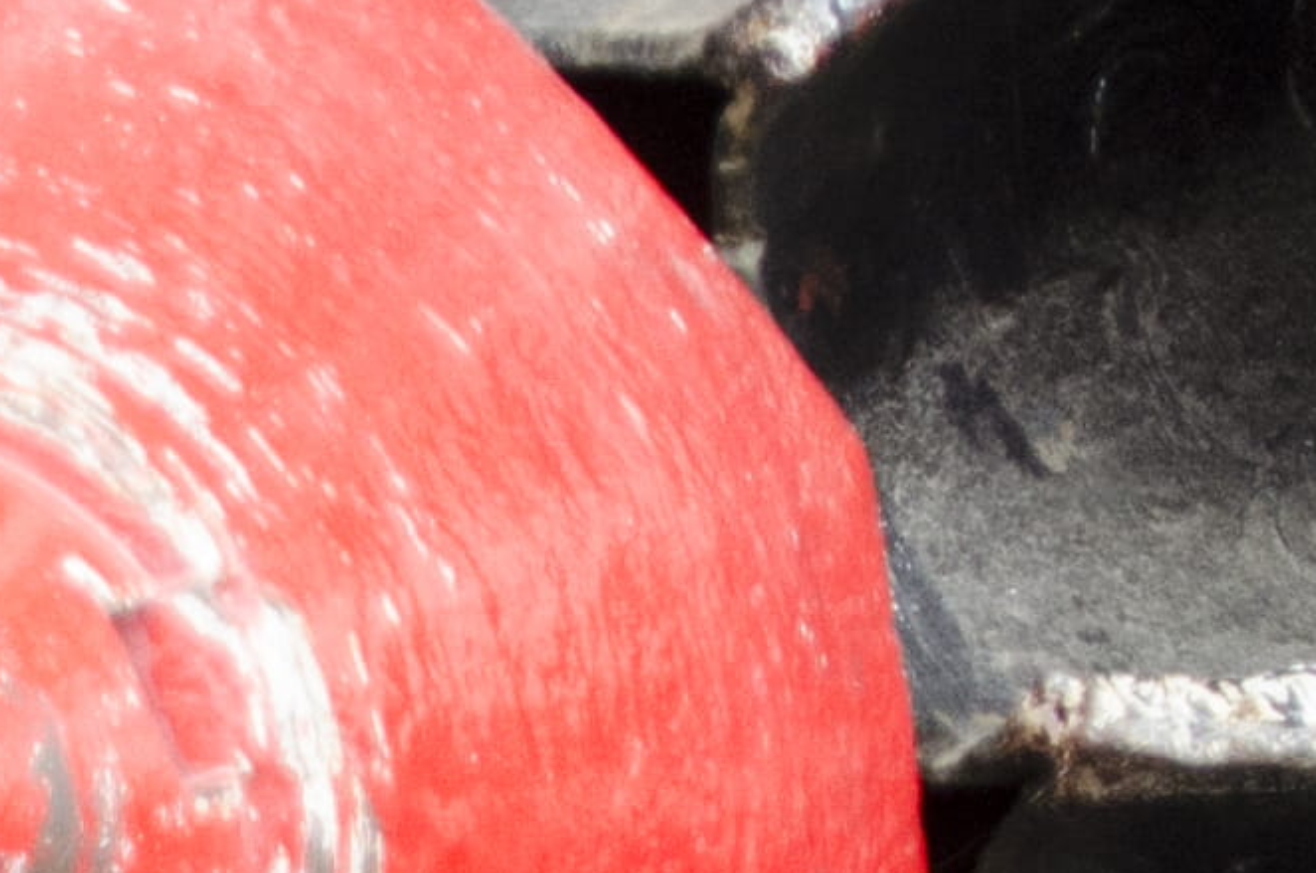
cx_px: -378
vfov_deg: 5.3
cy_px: 853
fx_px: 9369
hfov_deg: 7.9
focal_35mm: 257
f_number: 4
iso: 800
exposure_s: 1/500
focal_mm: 23
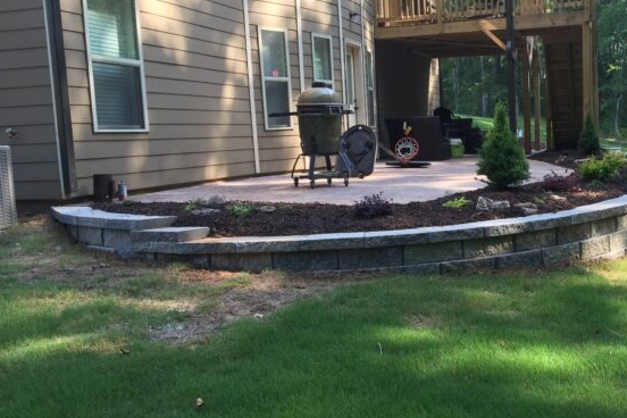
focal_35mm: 42
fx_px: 731
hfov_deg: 45.6
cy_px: 224
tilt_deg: -4.6
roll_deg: +0.3
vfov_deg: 31.9
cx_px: 423
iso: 32
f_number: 2.2
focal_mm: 4.15
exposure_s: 1/151
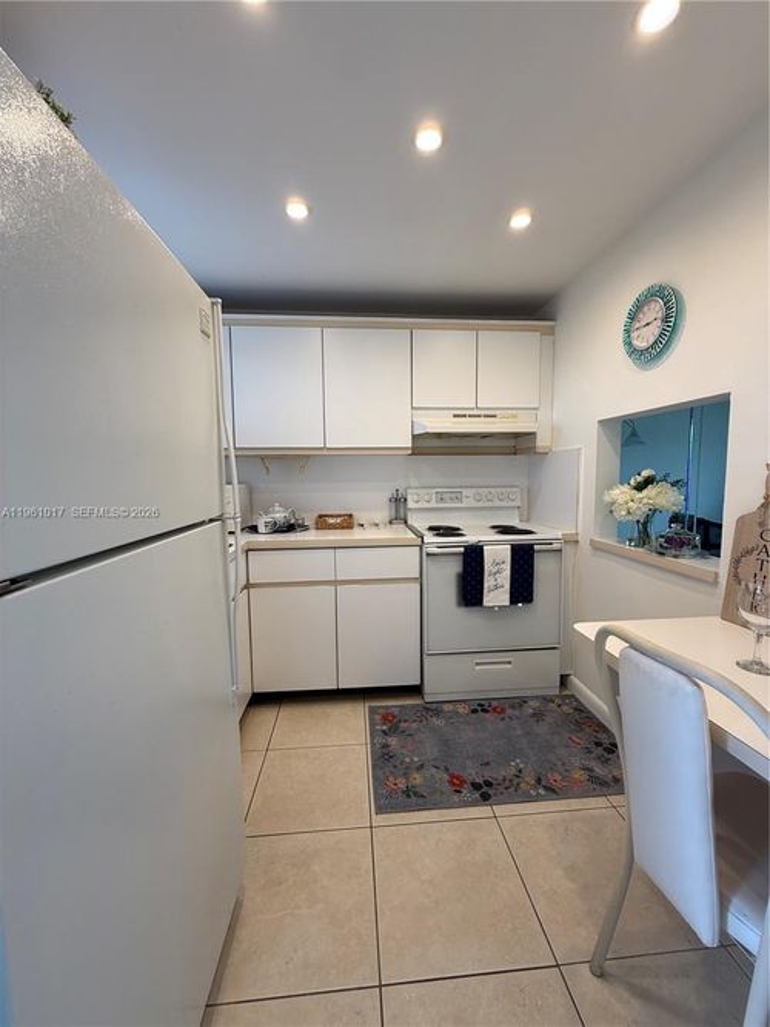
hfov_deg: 85.7
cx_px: 385
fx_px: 415
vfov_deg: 102.1
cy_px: 514
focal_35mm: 14
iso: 125
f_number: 2.2
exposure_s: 1/120
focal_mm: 2.22
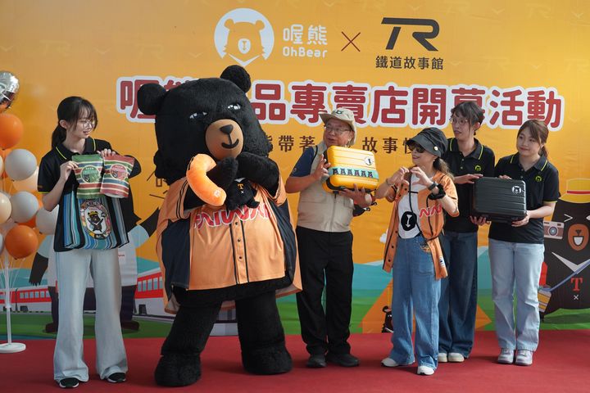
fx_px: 705
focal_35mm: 43
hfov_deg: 45.4
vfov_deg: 31.2
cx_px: 295
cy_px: 196
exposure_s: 1/160
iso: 1600
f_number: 4
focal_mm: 43
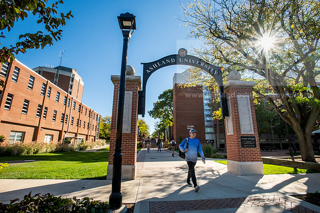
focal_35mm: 17
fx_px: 151
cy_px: 106
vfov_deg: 70.5
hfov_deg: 93.3
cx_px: 160
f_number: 22
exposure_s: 1/160
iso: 1000
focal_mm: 17
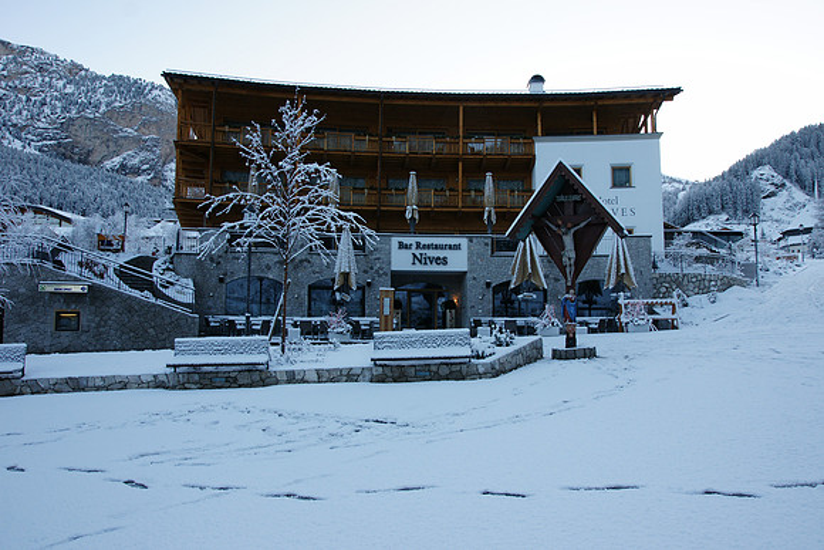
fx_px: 549
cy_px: 275
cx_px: 412
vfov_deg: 53.2
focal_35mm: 24
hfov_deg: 73.7
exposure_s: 1/60
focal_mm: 16
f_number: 7.1
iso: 200
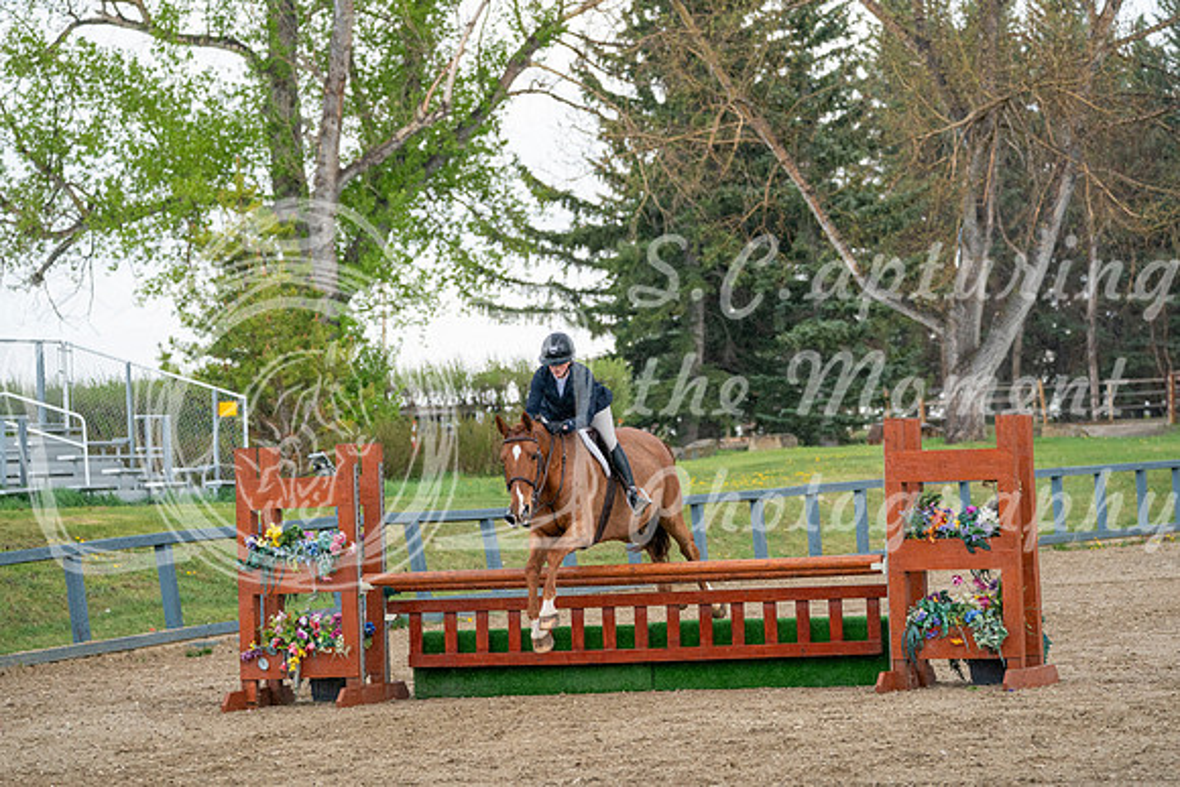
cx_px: 590
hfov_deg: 11.5
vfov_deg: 7.7
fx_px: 5868
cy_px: 394
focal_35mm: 179
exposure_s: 1/1250
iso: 2000
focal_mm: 179
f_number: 5.6
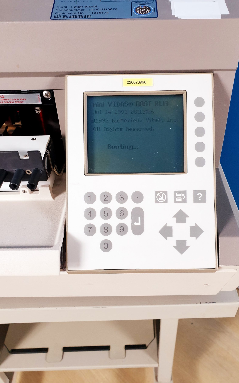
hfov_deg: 44.4
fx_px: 292
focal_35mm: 28
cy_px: 190
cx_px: 136
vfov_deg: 66.5
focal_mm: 4.3
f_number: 2.4
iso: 160
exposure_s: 1/50
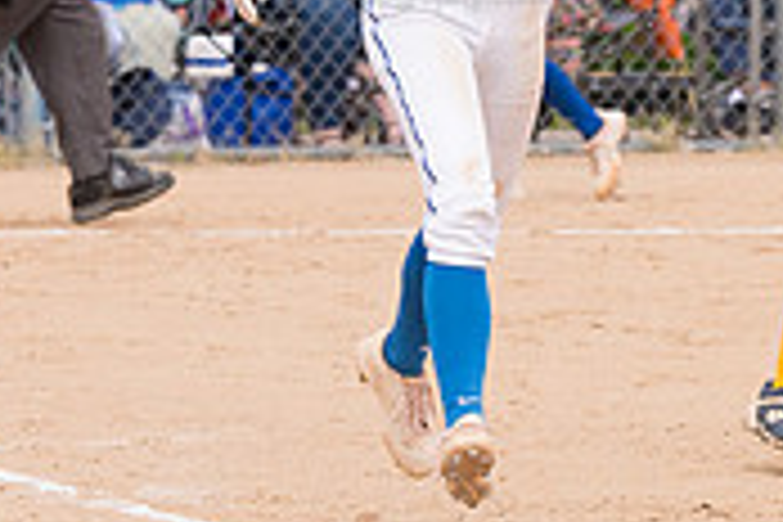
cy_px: -148
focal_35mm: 773
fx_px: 16811
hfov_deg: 2.7
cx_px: 410
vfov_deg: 1.8
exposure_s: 1/1600
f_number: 5.6
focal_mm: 155
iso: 320
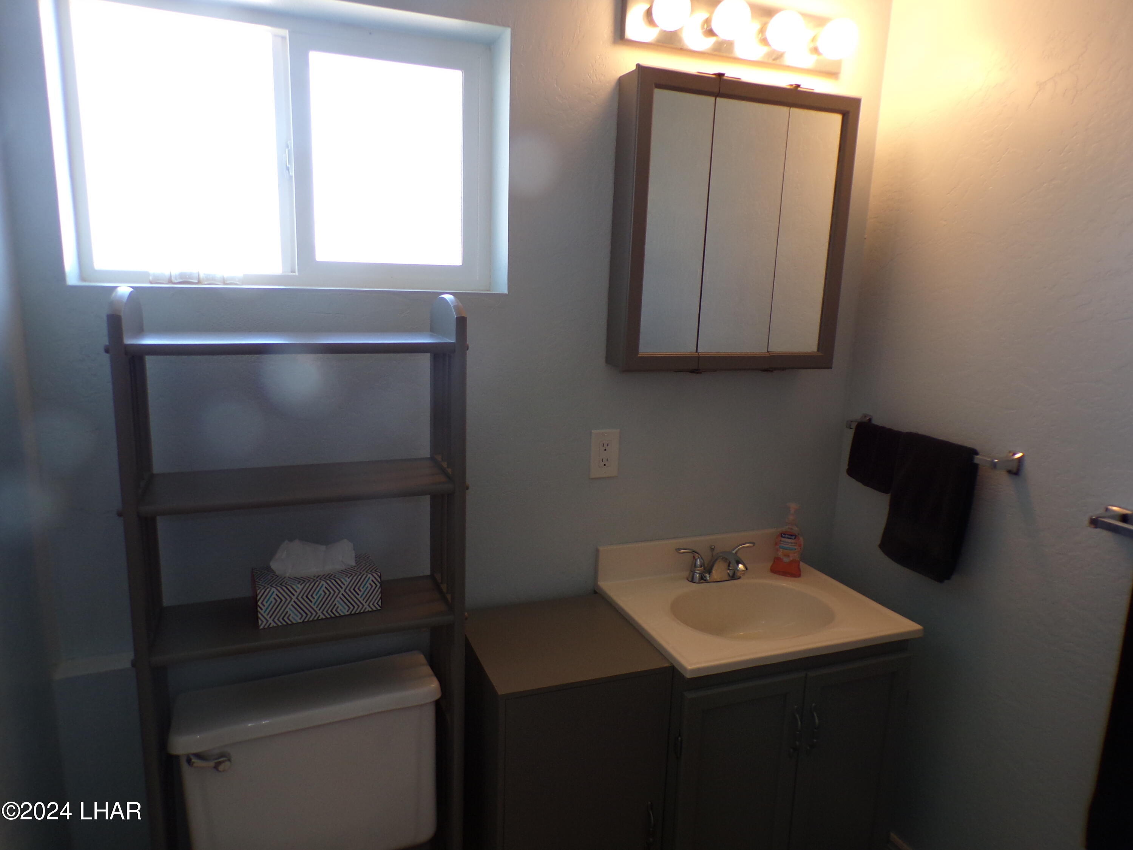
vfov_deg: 56.8
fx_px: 786
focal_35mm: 24
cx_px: 566
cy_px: 425
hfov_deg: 71.6
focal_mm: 4.3
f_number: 3
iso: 100
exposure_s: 1/34
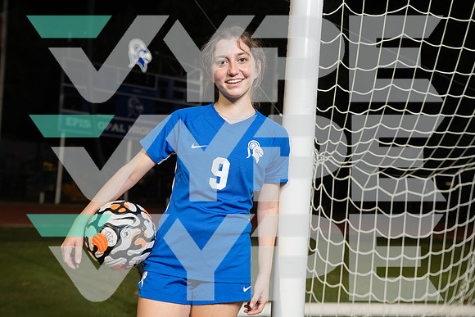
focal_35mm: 46
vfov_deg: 29.3
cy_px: 158
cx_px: 238
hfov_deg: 42.7
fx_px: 607
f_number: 4
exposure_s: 1/125
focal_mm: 46
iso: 640
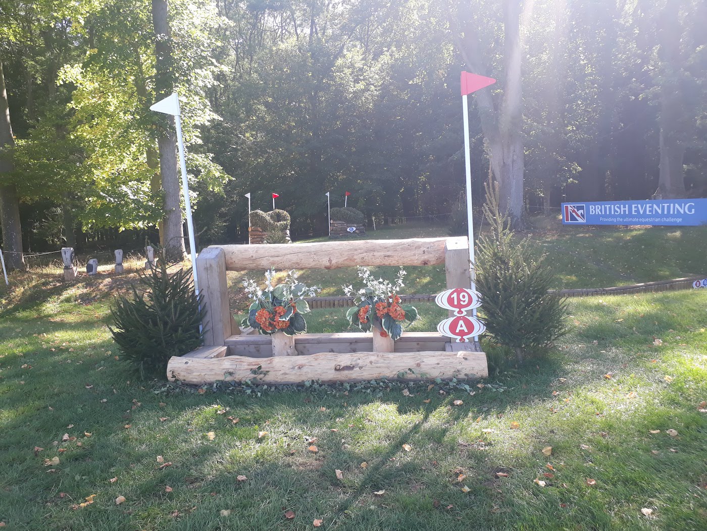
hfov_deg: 65.3
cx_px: 354
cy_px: 266
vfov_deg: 51.4
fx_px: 551
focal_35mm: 27
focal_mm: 3.6
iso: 40
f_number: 1.9
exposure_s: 1/161
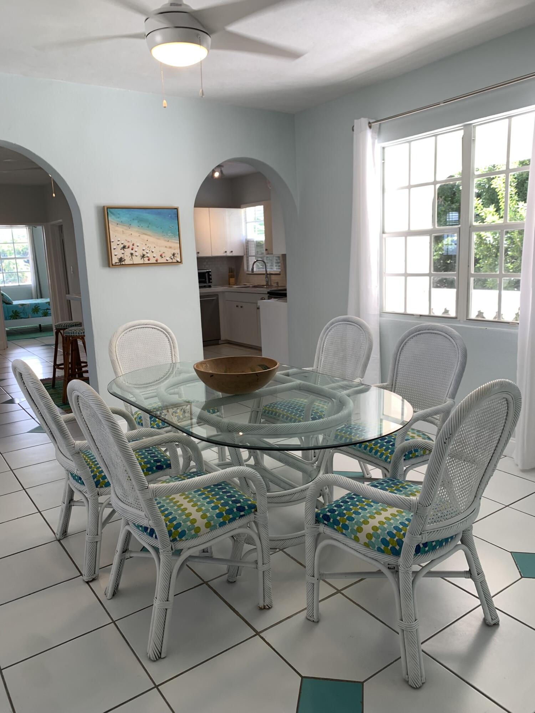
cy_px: 356
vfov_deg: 67.3
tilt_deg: -9.6
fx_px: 536
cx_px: 268
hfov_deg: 53.1
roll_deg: +2.1
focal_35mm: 26
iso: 25
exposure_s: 1/120
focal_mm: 4.25
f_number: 1.8
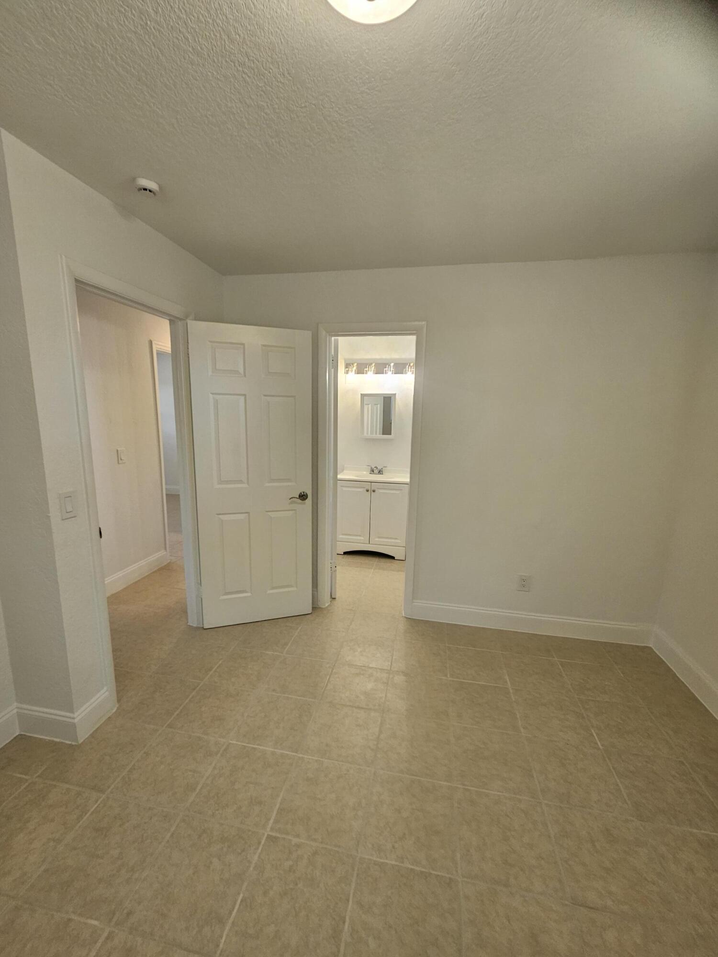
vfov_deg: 106.2
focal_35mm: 13
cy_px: 478
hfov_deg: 89.9
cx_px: 359
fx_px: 360
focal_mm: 2.2
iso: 100
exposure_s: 1/60
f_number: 2.2
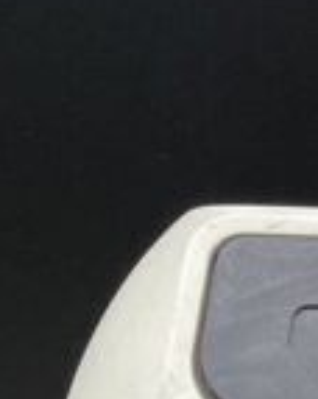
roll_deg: -2.2
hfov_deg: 7.5
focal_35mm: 182
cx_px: 954
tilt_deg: -14.6
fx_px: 2146
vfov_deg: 9.0
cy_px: 1124
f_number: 1.6
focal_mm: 4.2
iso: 100
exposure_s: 1/100
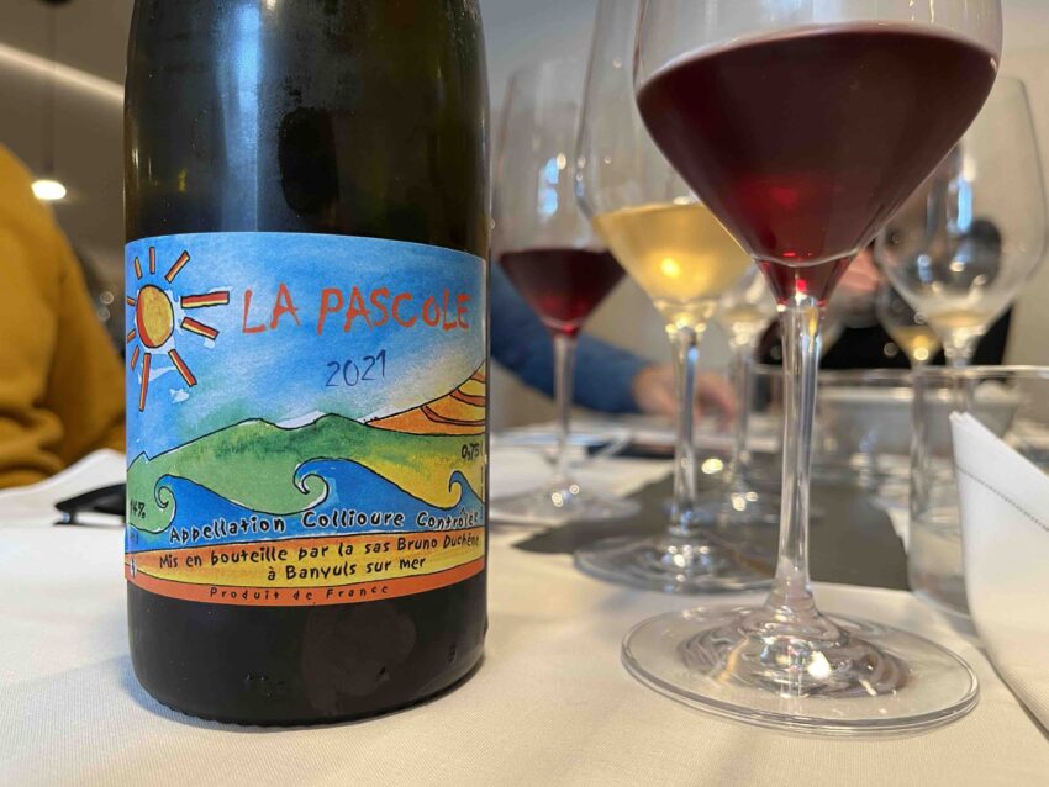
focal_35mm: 26
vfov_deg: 53.1
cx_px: 524
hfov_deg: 67.3
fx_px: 788
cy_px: 394
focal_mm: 5.1
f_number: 1.6
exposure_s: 1/61
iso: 125
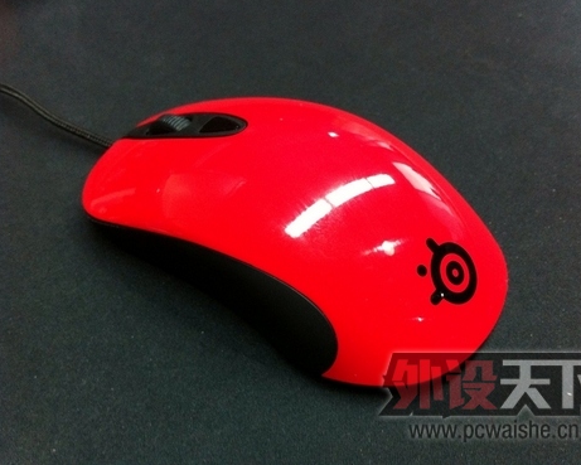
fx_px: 636
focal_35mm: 37
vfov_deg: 40.1
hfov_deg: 49.0
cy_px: 231
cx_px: 310
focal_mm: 3.85
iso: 320
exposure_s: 1/17
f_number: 2.8
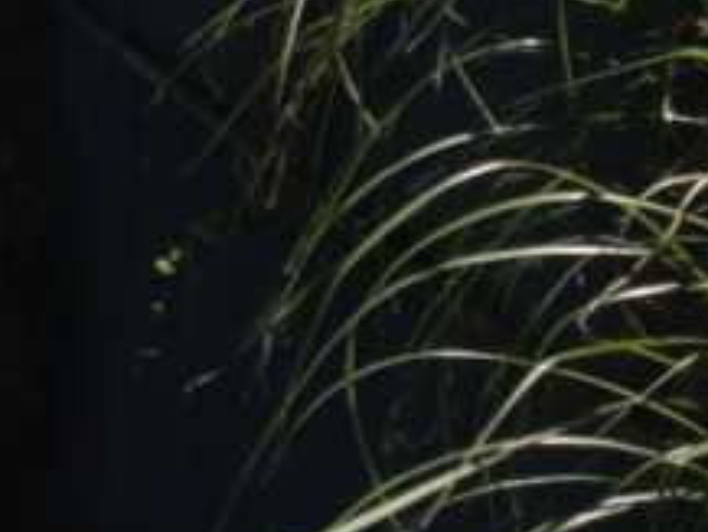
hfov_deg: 13.8
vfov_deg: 10.9
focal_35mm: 129
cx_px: -529
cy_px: -379
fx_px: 2640
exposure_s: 1/1727
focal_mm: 4.28
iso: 64
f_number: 2.4
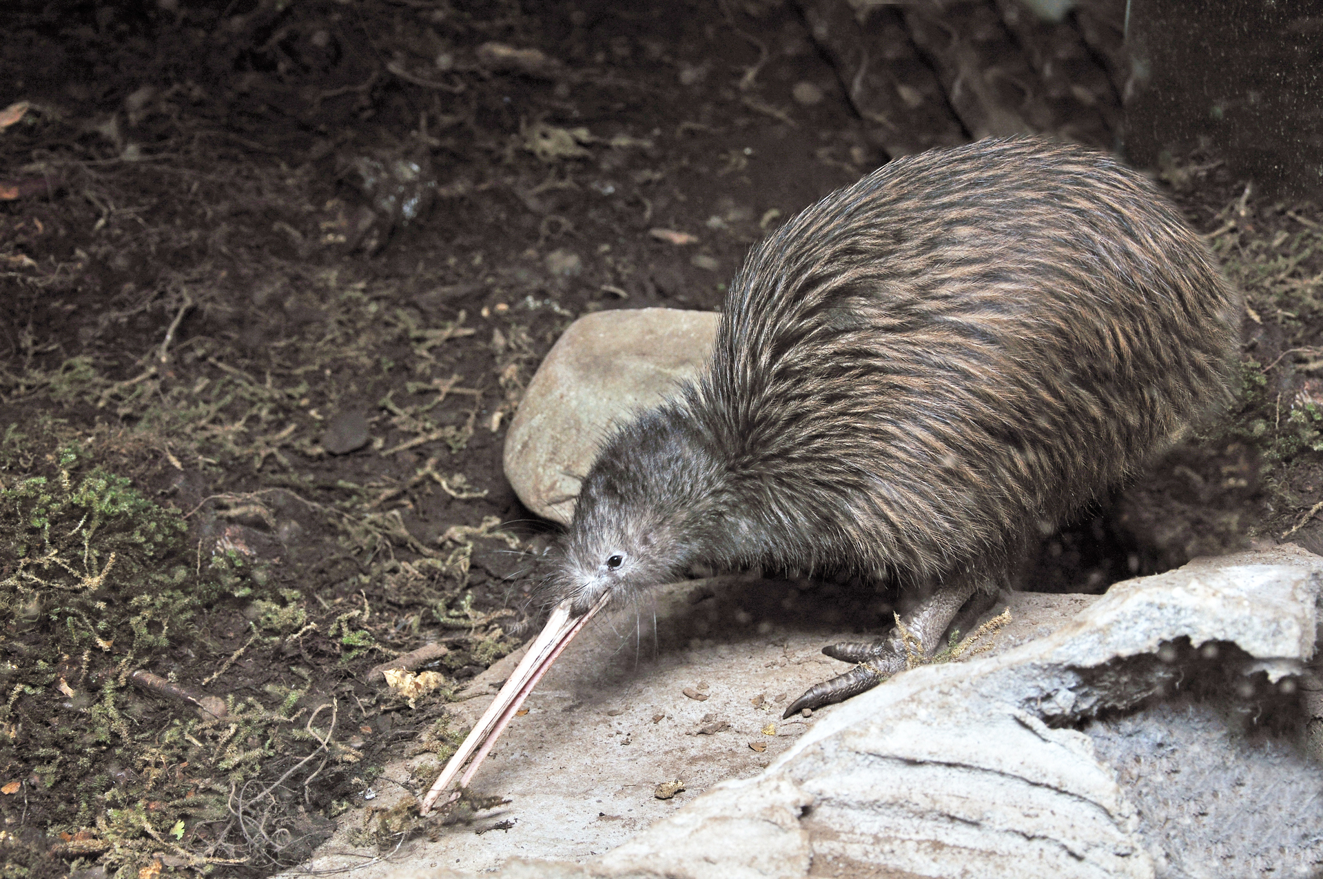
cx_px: 662
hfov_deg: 31.9
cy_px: 440
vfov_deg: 21.5
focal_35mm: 63
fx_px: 2312
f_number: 5.6
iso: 200
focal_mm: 42
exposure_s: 1/60
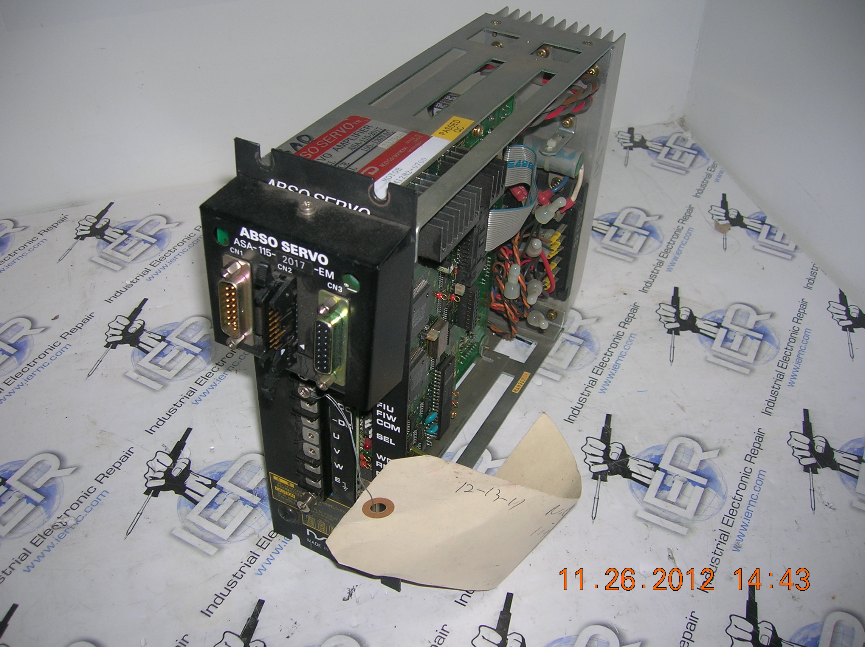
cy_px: 324
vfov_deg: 41.7
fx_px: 849
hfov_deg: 54.0
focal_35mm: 34
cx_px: 432
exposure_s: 1/60.1
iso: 50
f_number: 2.9
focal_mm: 5.7
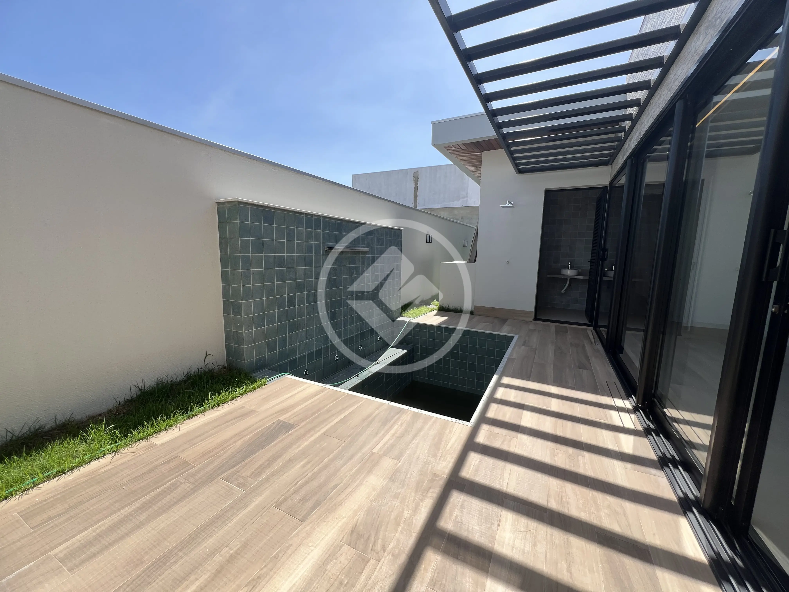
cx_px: 394
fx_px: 296
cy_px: 296
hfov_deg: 106.2
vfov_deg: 89.9
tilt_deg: -8.4
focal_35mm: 13
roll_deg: -1.5
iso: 32
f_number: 1.8
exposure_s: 1/791
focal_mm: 1.57
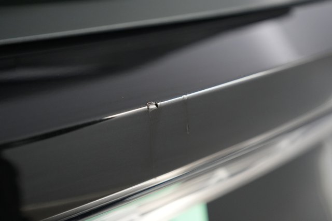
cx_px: 166
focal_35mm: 28
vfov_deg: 46.4
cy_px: 110
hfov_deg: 65.5
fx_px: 258
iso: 5000
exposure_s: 1/160
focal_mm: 28
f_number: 2.8
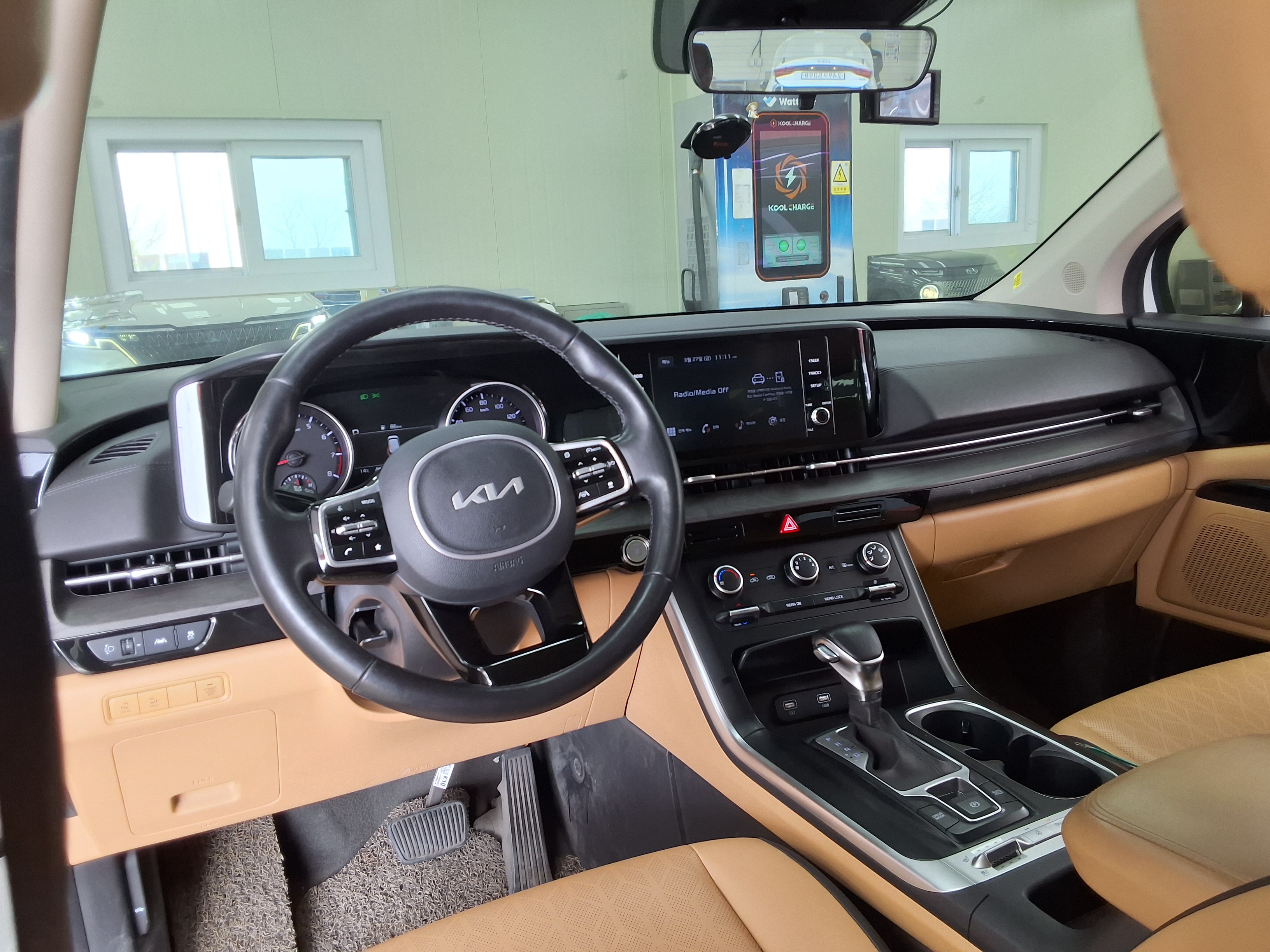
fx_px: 1027
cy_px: 476
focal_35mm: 28
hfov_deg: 63.4
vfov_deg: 49.7
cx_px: 635
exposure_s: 1/60
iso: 50
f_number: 1.9
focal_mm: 2.91
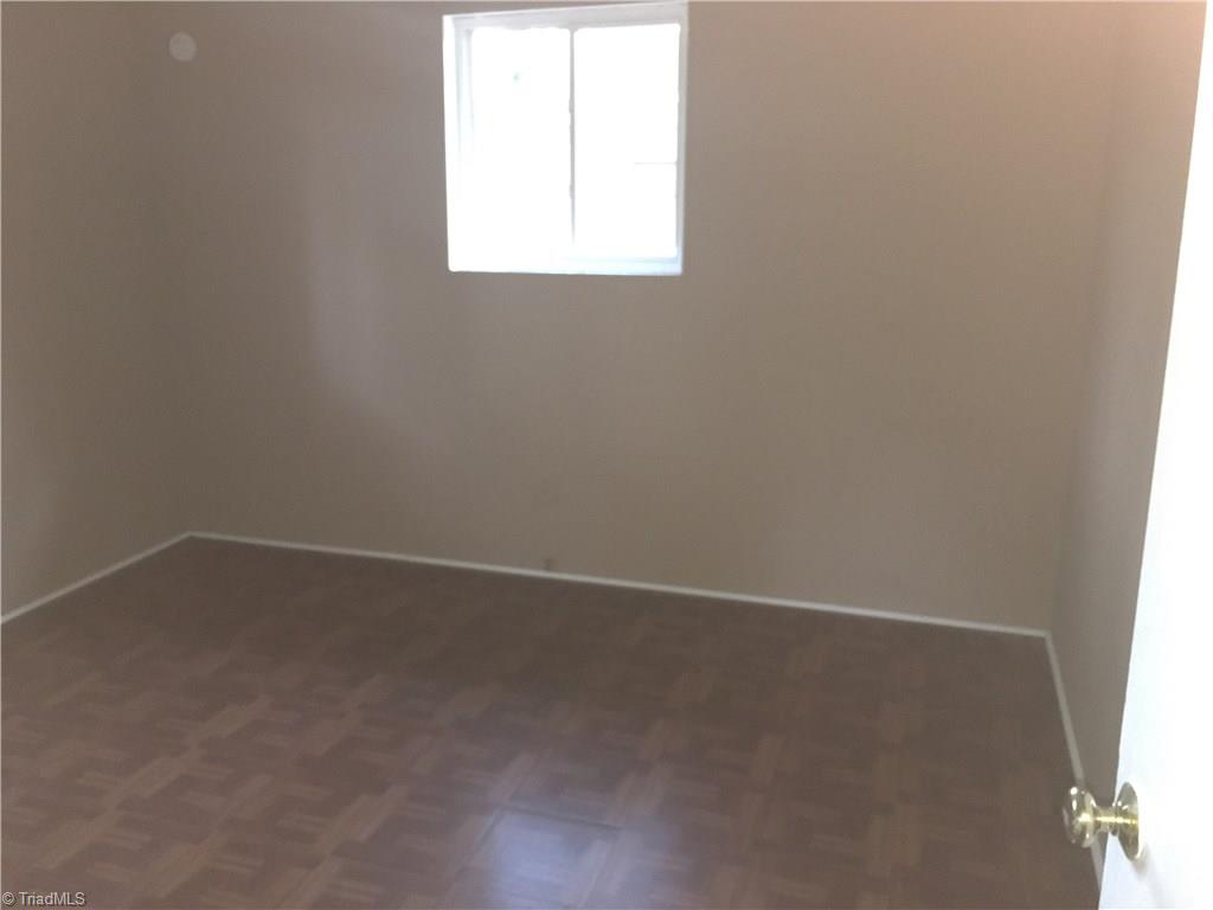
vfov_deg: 48.2
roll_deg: -0.5
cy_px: 455
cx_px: 606
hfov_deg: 61.7
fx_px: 1016
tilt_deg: -13.4
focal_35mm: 29
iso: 250
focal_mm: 4.15
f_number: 2.2
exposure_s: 1/16
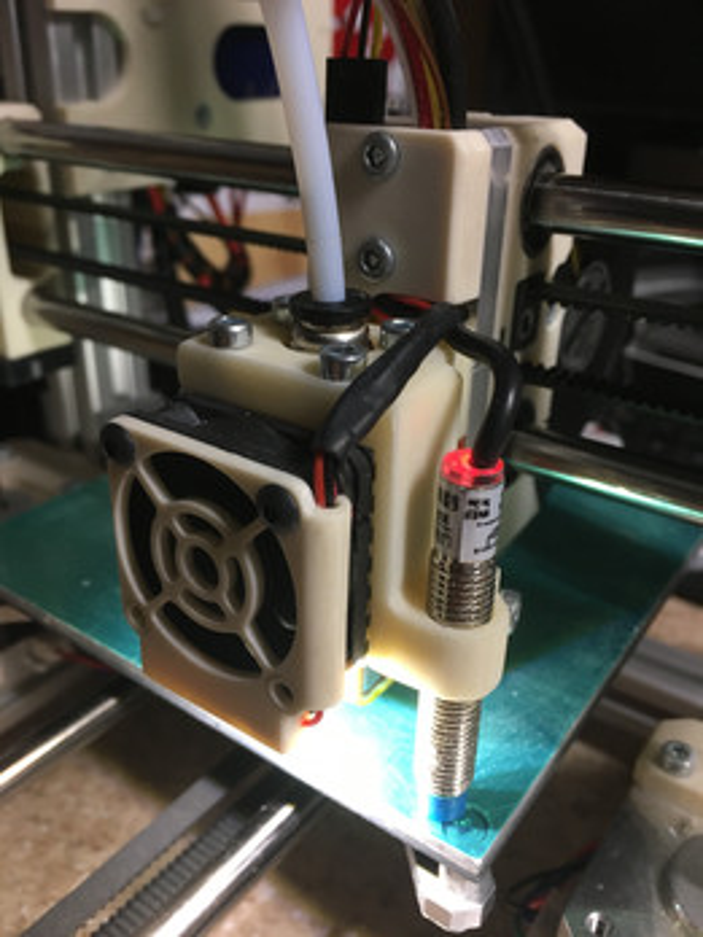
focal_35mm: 29
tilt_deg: -26.9
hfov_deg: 48.2
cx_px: 352
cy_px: 468
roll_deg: -1.1
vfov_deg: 61.7
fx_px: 785
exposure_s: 1/33
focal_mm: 4.15
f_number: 2.2
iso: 125
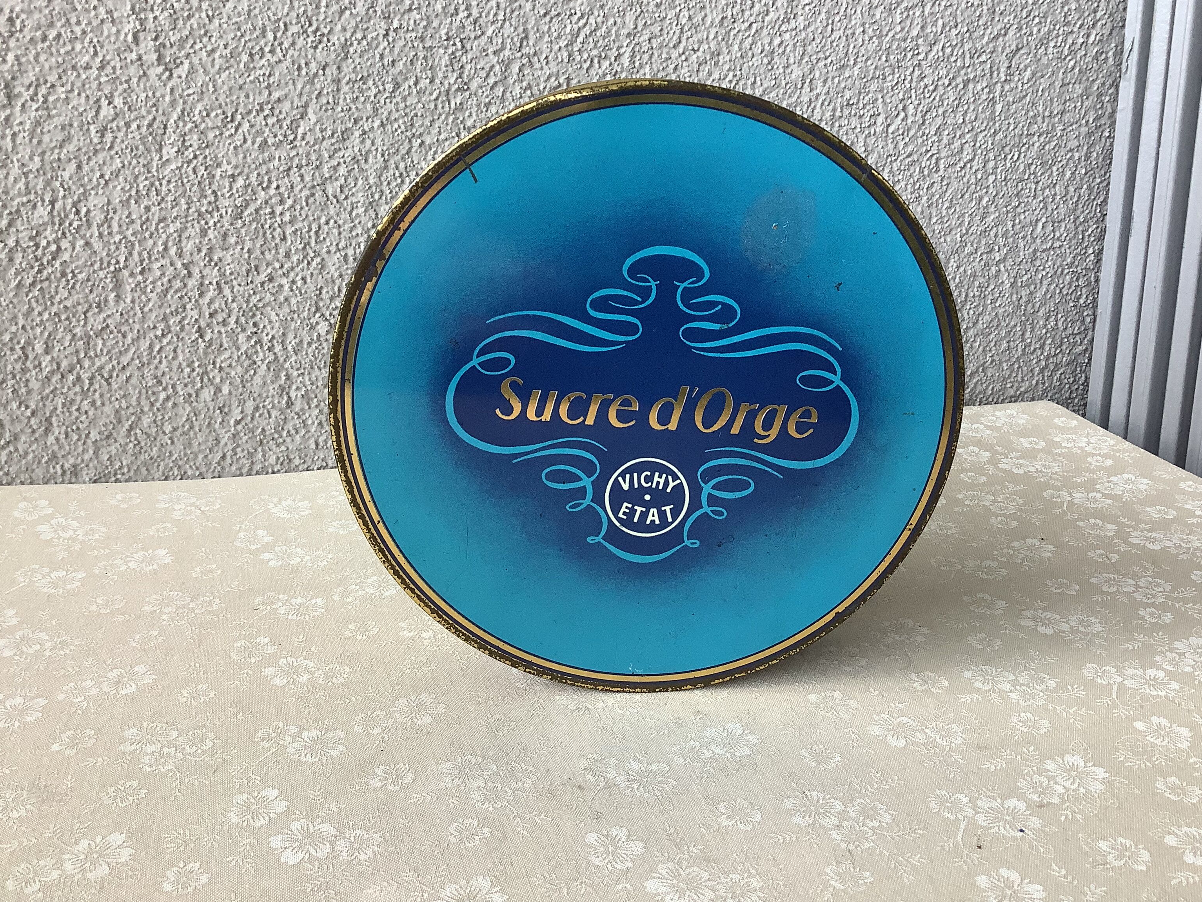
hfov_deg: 55.3
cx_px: 638
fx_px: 1146
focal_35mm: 33
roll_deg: -0.6
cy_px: 422
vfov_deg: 42.9
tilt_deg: -15.5
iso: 50
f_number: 2.4
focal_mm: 3.3
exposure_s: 1/100
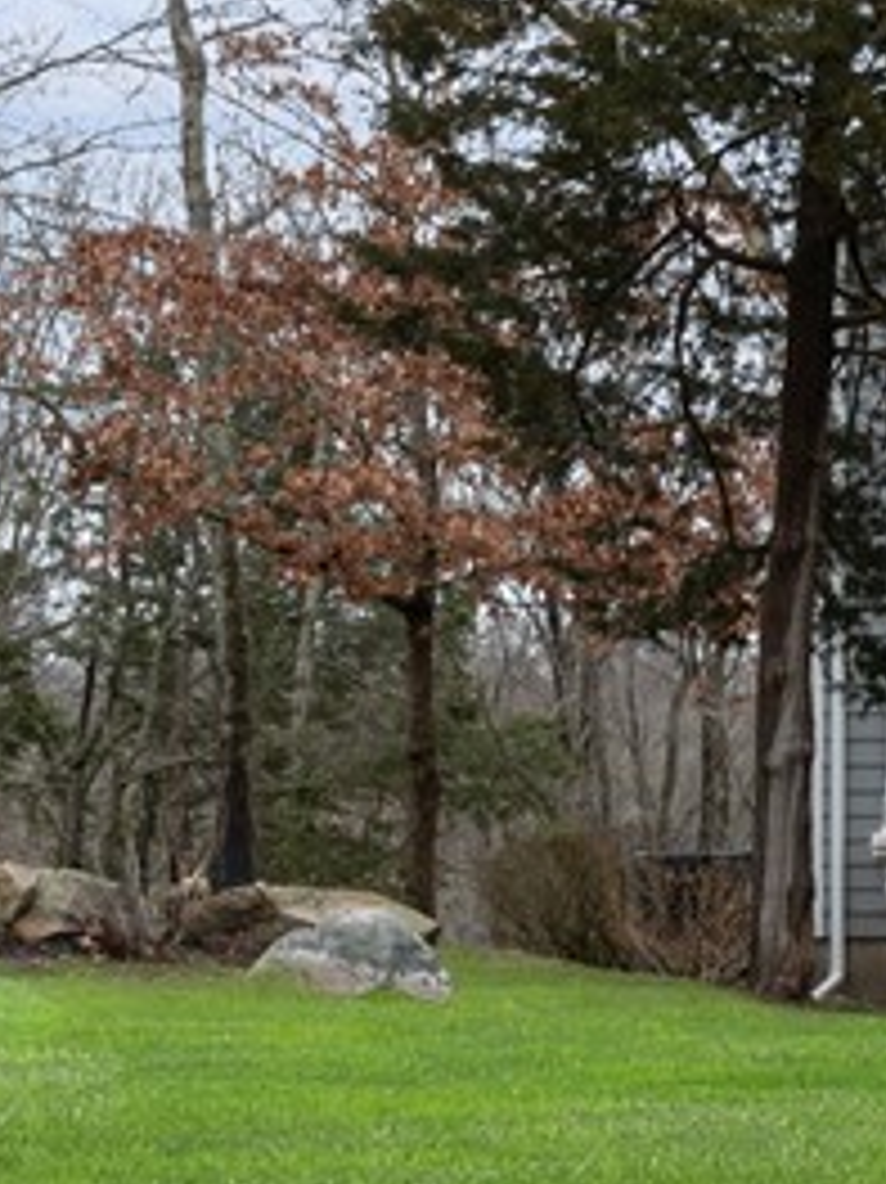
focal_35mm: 119
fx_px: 4064
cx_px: 2019
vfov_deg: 16.4
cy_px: 954
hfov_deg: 10.8
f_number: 7.1
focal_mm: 20
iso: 125
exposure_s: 1/200
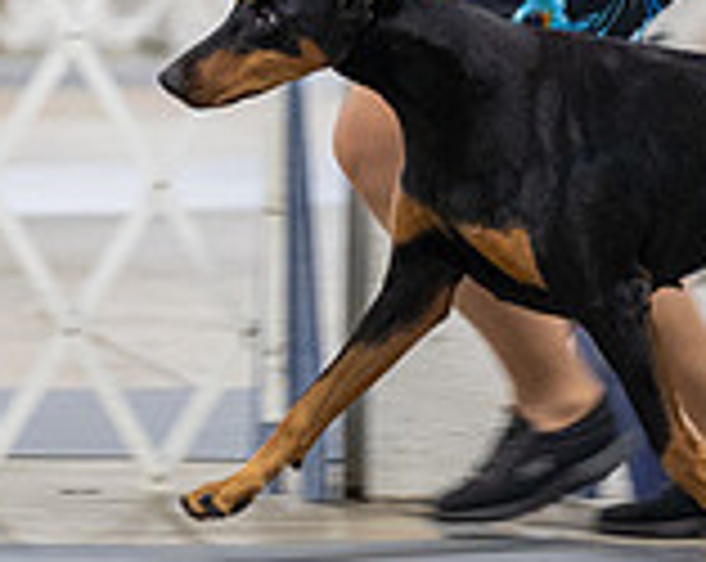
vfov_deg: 2.8
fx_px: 11638
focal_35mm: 558
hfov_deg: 3.5
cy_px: 90
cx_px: 627
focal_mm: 138
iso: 2500
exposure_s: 1/160
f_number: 2.8
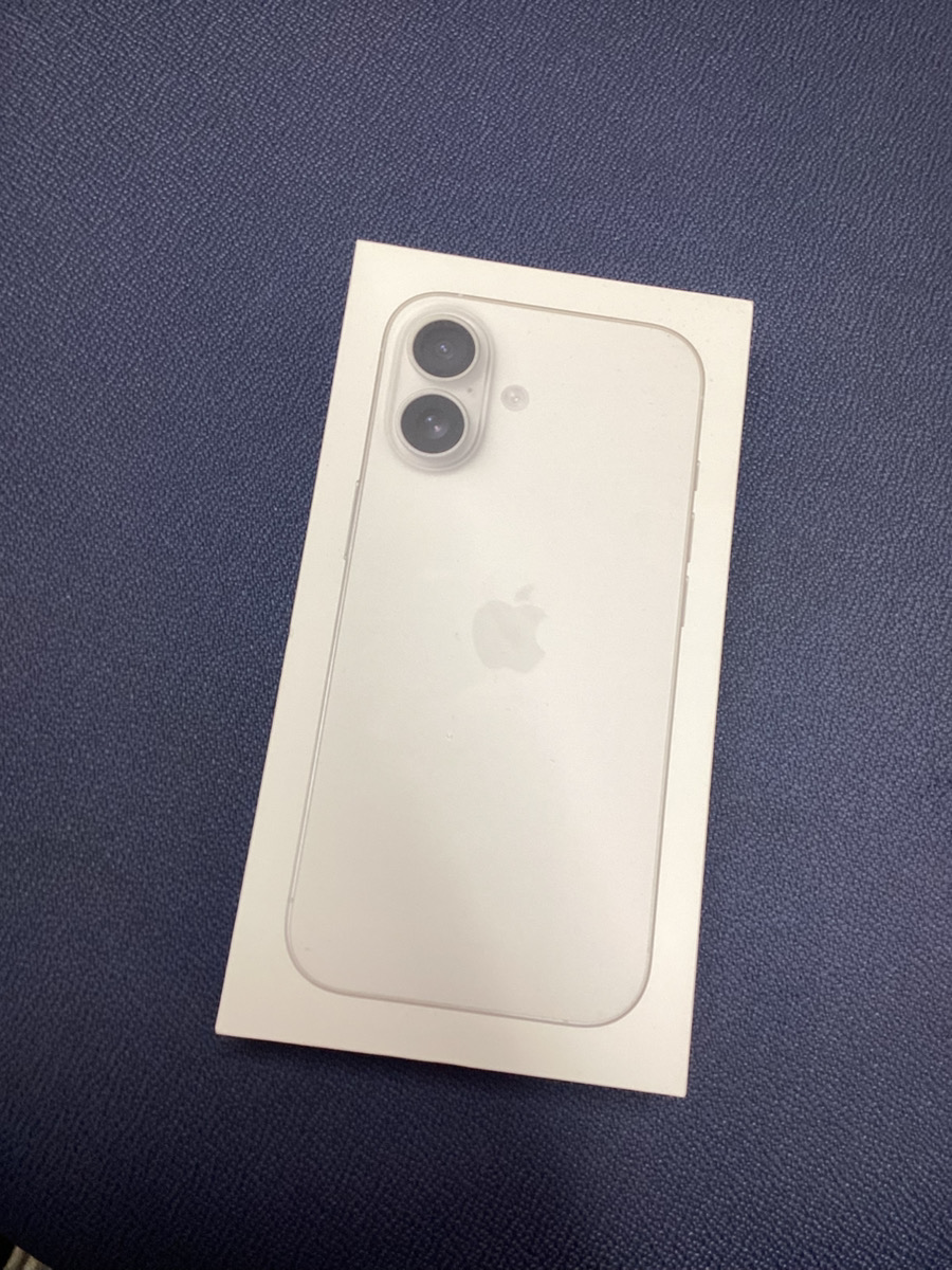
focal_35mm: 31
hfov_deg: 45.4
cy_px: 635
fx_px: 1137
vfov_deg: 58.4
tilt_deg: -75.0
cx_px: 476
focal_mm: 3.3
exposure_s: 1/60
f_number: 2.4
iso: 64
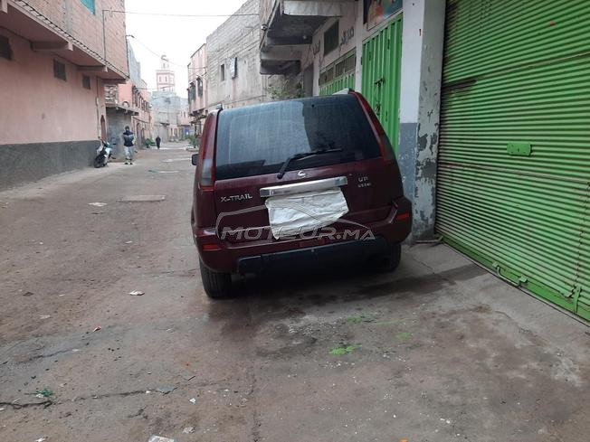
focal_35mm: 26
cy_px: 221
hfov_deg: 67.3
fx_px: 443
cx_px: 295
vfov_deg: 53.1
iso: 40
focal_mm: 3.93
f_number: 1.7
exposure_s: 1/124
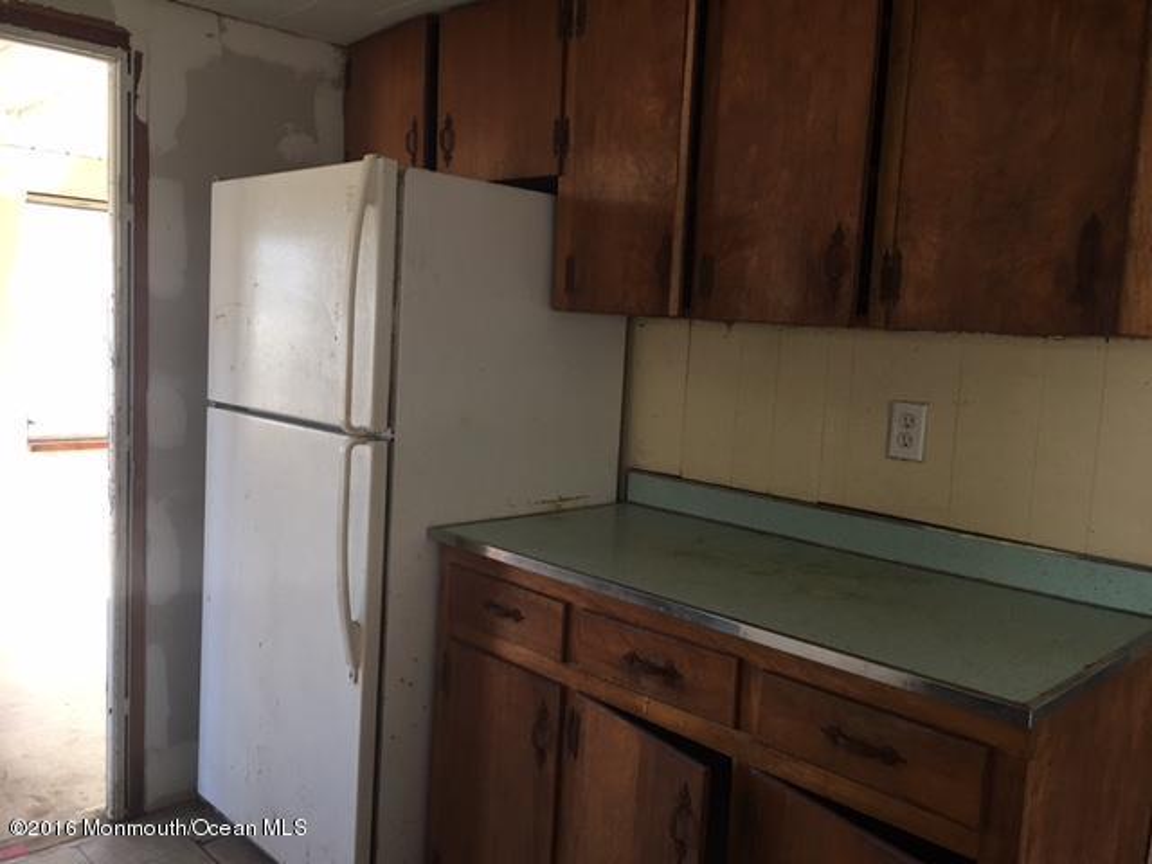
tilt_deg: -6.4
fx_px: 965
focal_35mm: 29
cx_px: 576
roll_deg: -2.4
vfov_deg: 48.2
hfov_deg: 61.7
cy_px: 432
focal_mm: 4.15
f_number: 2.2
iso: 40
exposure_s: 1/30
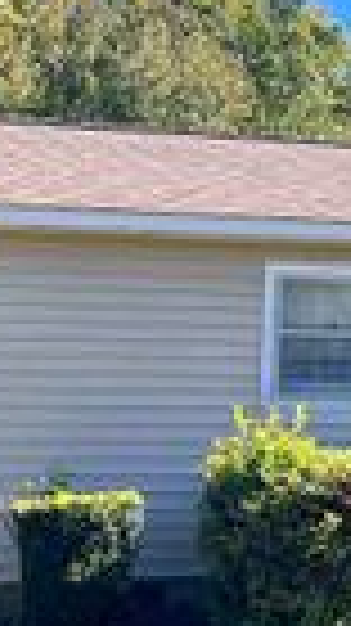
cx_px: 918
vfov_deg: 20.9
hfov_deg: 10.0
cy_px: 272
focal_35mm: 102
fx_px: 1691
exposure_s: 1/991
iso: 50
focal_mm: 5.7
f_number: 1.5
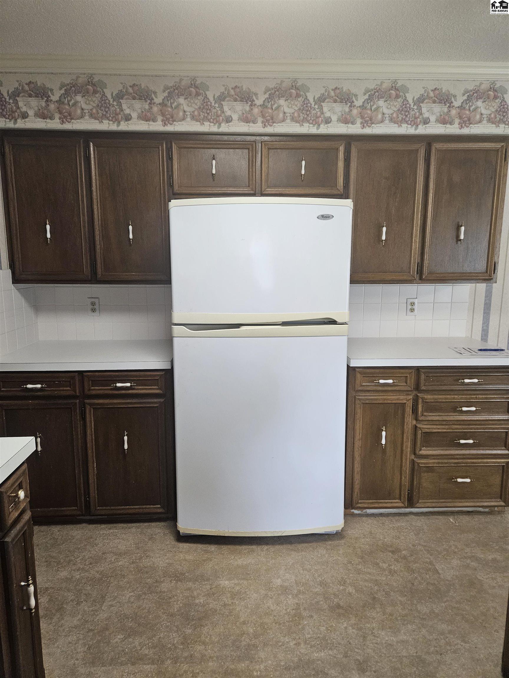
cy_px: 339
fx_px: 451
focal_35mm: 23
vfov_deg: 73.9
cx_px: 254
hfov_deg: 58.9
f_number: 1.8
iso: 500
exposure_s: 1/120
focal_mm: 5.4
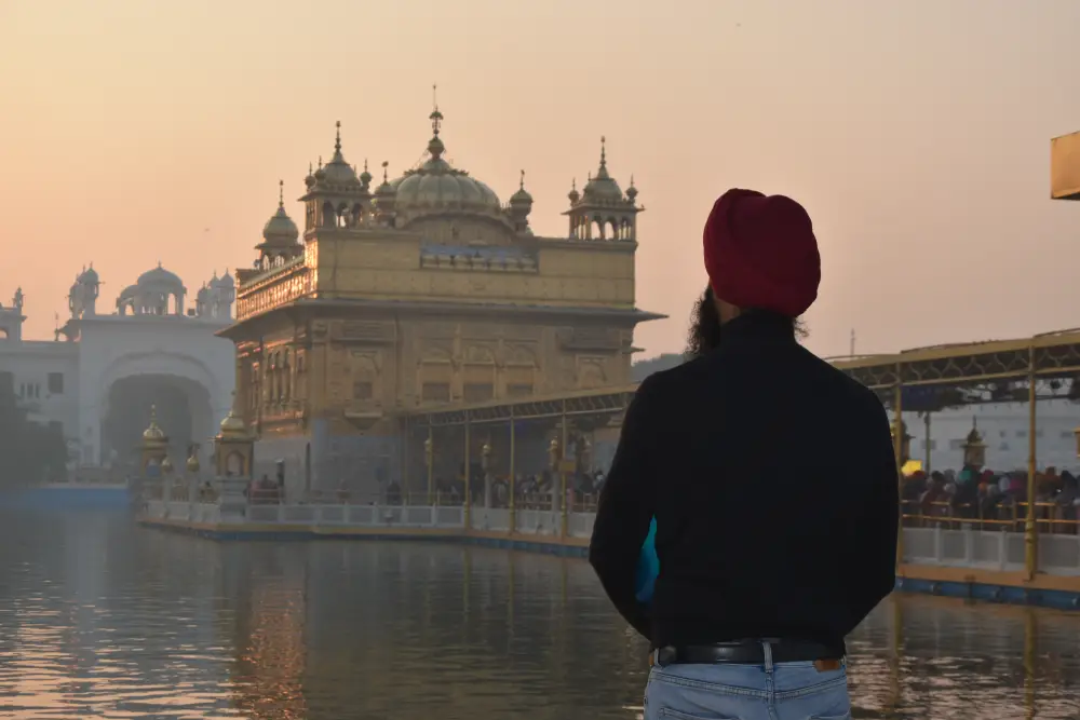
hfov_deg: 29.9
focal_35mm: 68
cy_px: 360
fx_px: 2025
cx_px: 540
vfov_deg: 20.2
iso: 100
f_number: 6.3
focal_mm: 45
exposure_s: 1/160
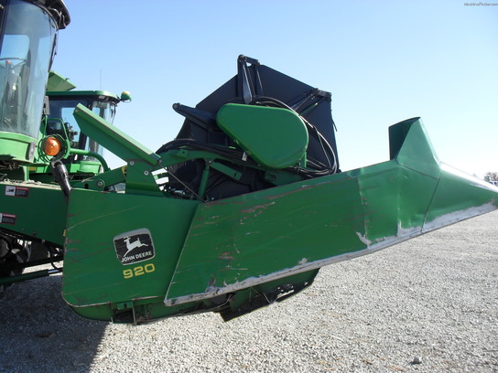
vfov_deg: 40.7
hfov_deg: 52.6
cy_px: 186
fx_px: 504
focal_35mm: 35
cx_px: 249
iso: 100
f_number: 8.4
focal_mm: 6.3
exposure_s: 1/125
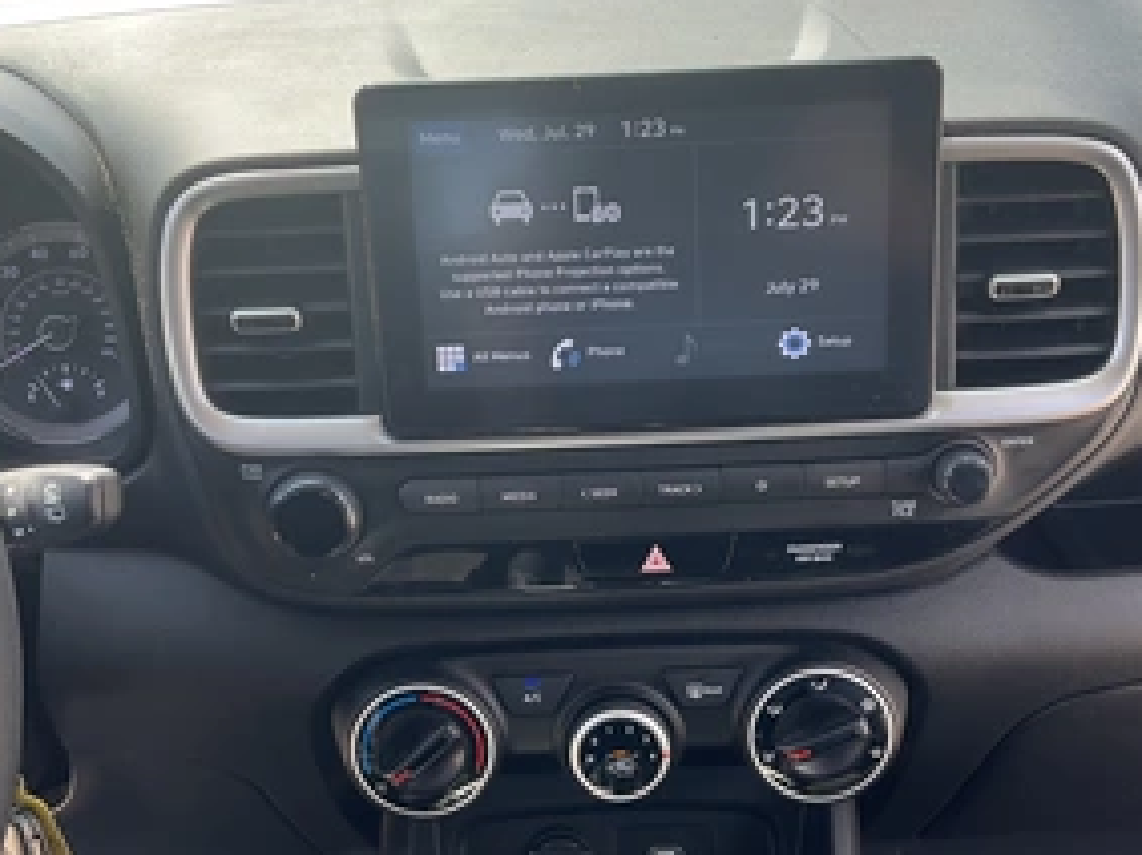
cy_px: 436
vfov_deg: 35.1
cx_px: 589
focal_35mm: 41
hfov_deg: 45.8
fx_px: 1352
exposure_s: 1/135
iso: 16
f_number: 1.8
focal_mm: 3
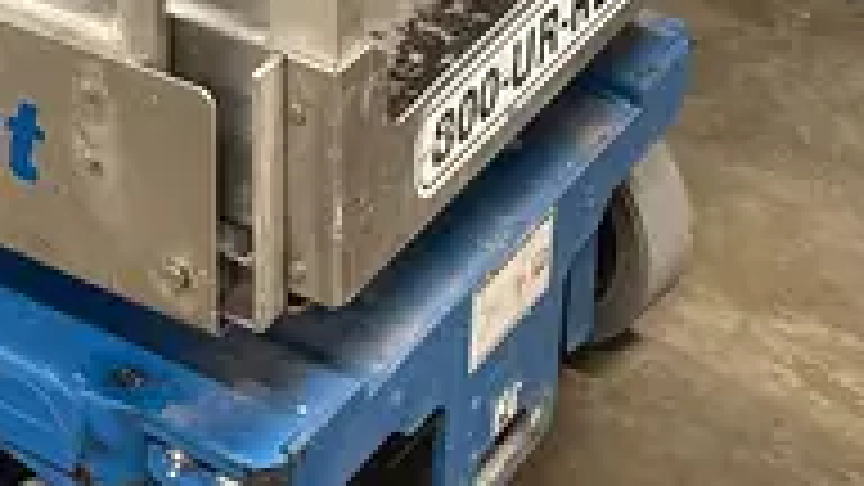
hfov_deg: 19.0
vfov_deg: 10.1
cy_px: -601
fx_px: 2474
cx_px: -76
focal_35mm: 108
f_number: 1.6
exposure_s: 1/60
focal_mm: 5.1
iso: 200
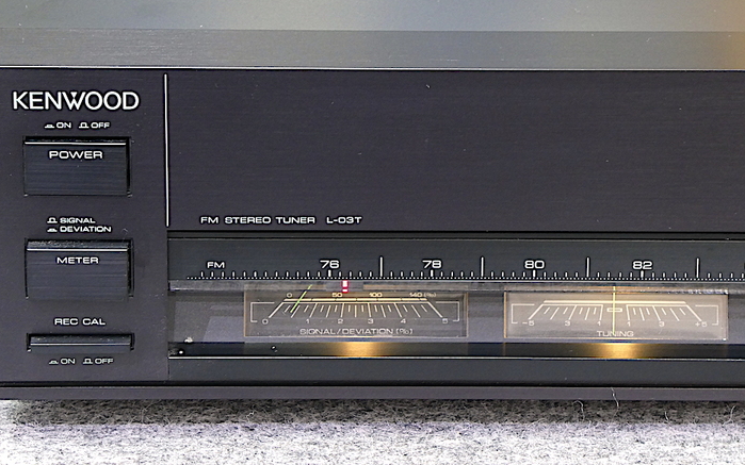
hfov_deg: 9.0
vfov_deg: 5.6
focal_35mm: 233
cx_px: 427
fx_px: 4731
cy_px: 199
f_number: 5.5
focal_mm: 28.7
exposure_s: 1/1.3
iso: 200
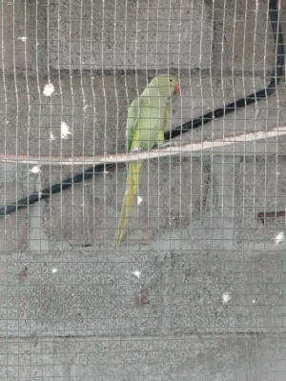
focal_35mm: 110
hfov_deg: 13.5
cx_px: 143
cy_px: 190
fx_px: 1212
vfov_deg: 17.9
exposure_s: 1/60
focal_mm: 5.25
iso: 240
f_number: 1.75
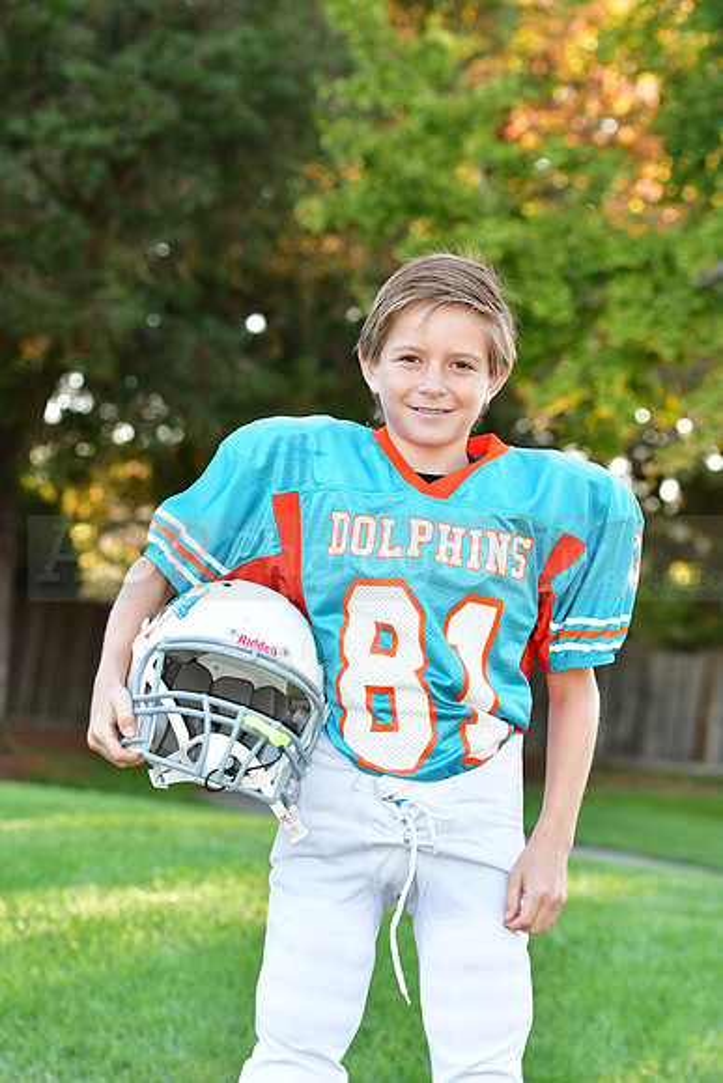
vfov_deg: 15.9
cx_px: 362
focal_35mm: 129
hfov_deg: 10.6
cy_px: 542
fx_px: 3884
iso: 400
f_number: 4.5
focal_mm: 86
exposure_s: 1/125
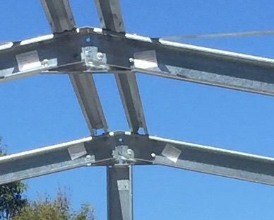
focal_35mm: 238
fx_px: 1931
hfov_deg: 8.1
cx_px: 73
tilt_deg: +5.3
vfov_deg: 6.4
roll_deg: -0.4
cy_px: 313
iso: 32
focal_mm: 4.15
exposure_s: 1/2326
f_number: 2.2
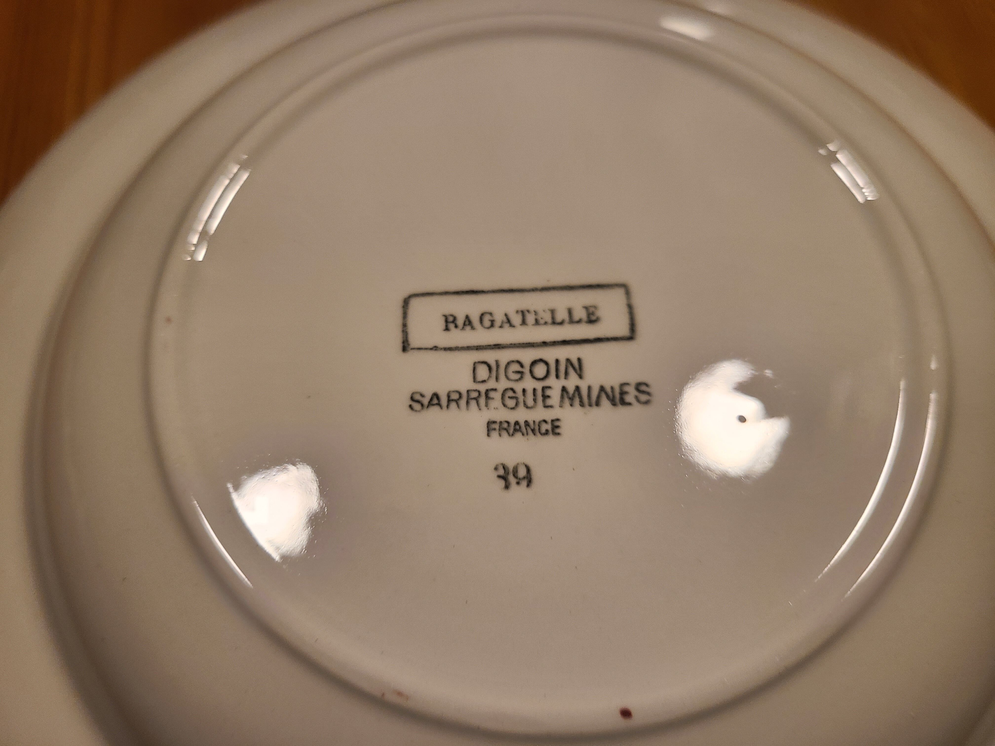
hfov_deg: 67.3
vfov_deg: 53.1
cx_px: 498
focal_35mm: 26
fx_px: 747
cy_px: 373
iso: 125
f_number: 1.8
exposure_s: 1/50
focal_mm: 5.4
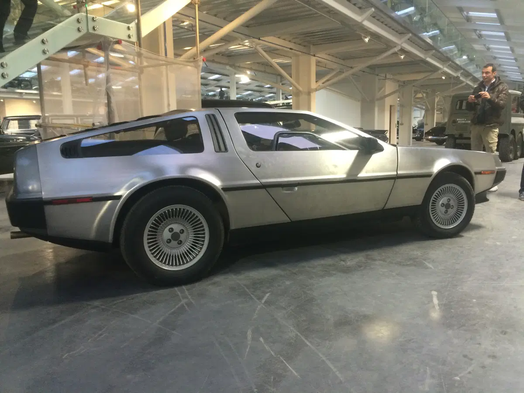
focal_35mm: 29
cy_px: 196
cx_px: 262
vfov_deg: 48.2
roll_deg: +1.7
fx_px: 439
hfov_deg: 61.7
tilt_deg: -7.9
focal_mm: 4.15
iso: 200
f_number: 2.2
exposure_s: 1/30
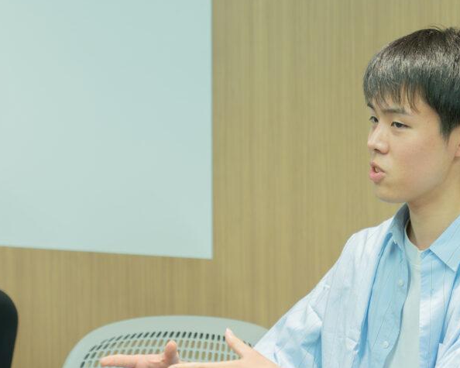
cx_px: 368
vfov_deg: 9.1
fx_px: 2314
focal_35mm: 170
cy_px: 231
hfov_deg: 11.3
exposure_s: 1/250
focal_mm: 70
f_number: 2.8
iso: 1600
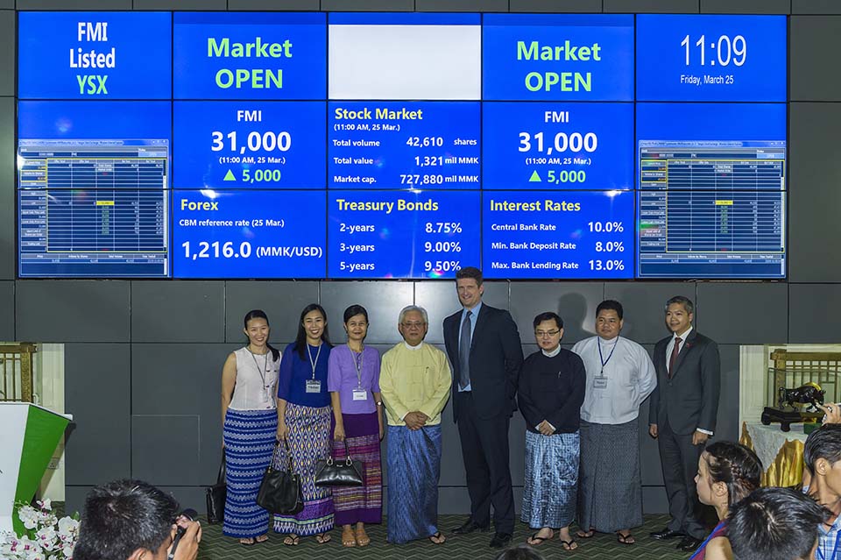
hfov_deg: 69.4
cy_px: 280
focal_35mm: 26
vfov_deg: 49.5
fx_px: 607
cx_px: 420
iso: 900
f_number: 4.5
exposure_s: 1/200
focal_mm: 26
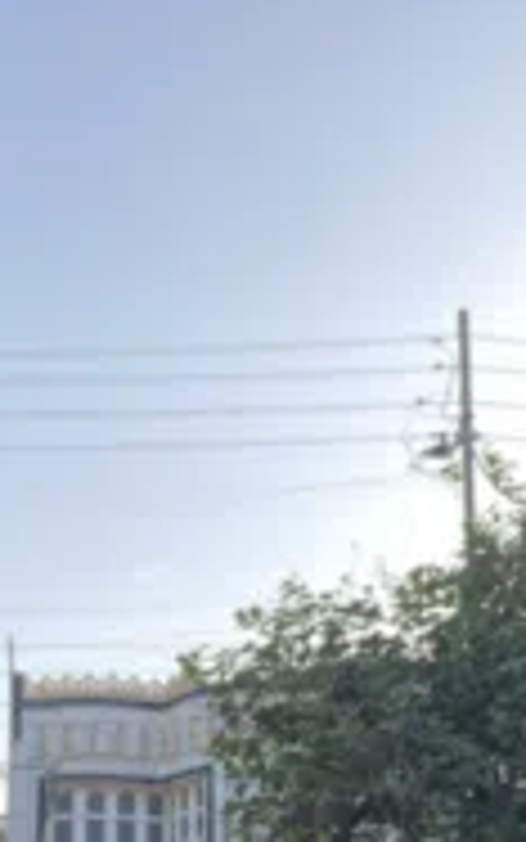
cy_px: 806
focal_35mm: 59
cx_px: 216
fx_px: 1352
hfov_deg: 22.0
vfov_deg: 32.3
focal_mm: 4.25
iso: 32
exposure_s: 1/431
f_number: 1.8
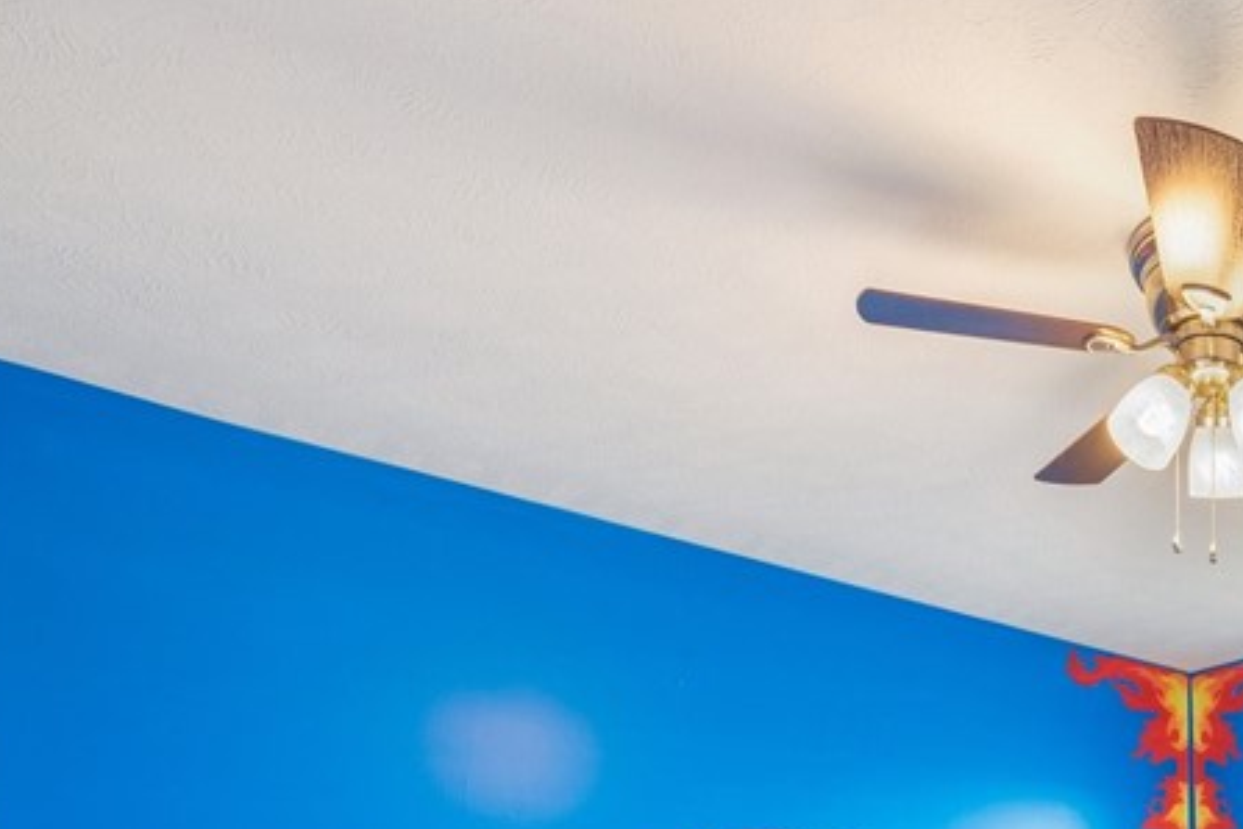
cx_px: 1339
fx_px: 1174
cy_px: 985
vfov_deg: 32.4
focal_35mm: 34
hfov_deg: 44.1
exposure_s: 1/25
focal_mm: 14
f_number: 11
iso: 50
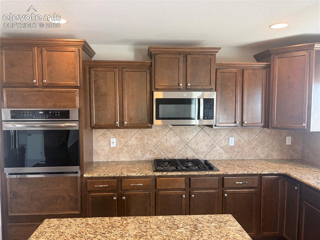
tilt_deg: -3.3
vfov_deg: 53.0
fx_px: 240
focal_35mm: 26
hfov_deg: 67.3
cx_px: 160
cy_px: 120
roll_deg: -0.2
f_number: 1.6
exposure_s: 1/60
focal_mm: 5.96
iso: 125
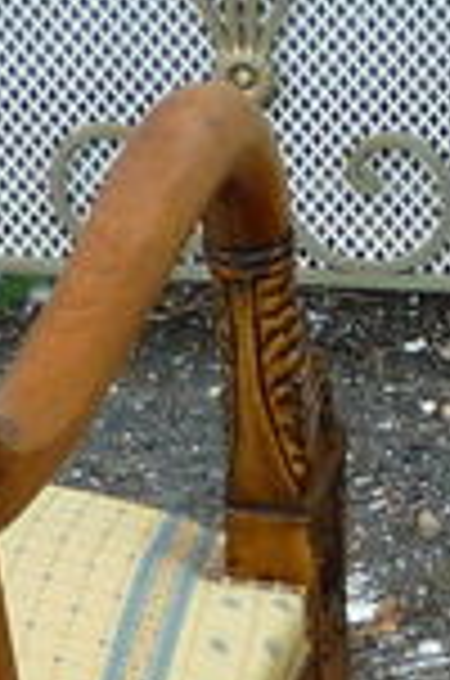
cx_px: 648
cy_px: 1130
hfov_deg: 6.5
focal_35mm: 207
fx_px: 3899
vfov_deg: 9.6
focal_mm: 5.2
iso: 100
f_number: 4
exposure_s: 1/100
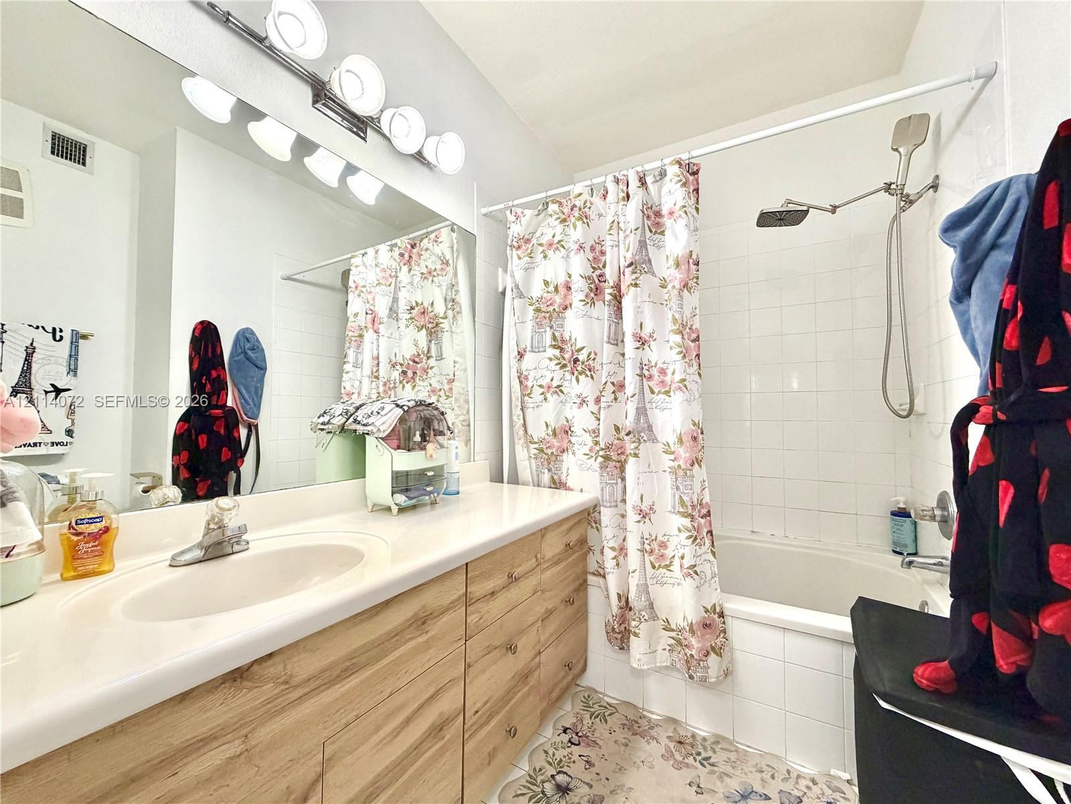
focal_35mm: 14
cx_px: 536
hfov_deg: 102.1
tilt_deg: +1.4
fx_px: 433
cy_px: 402
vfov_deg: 85.7
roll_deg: +0.1
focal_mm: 2.22
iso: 250
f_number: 2.2
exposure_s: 1/120
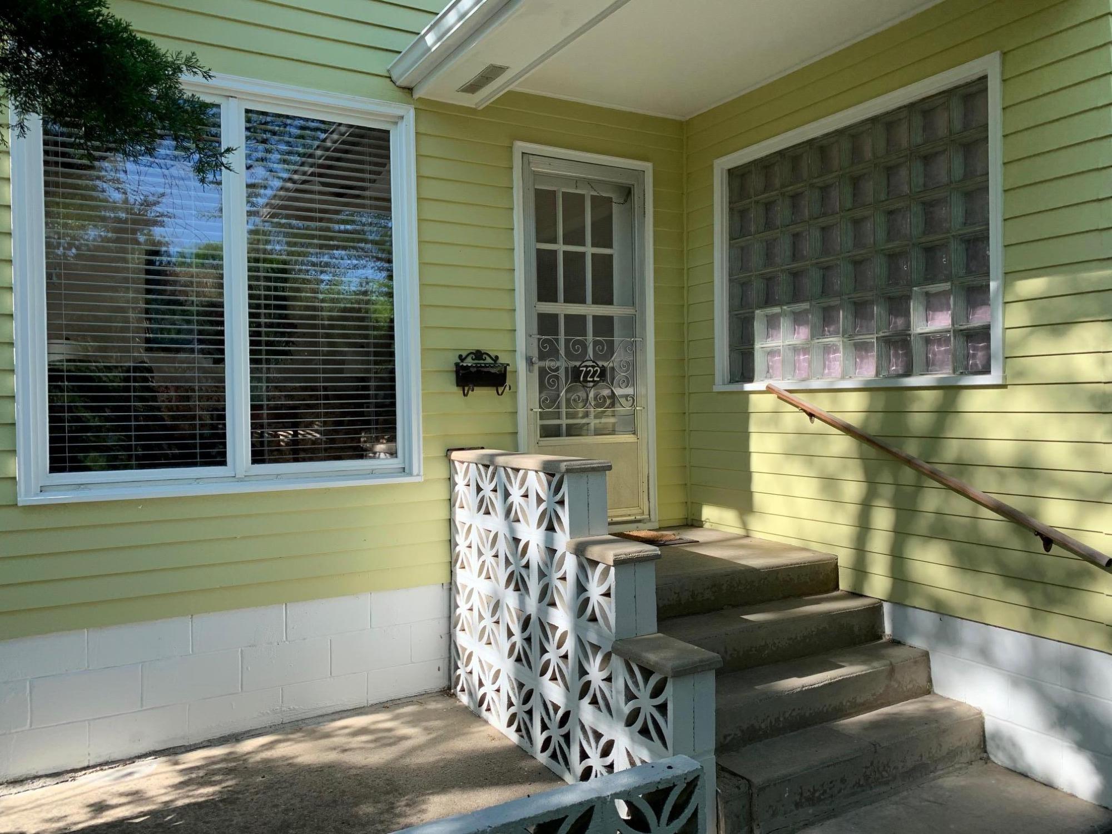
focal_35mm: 26
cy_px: 417
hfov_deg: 67.3
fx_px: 835
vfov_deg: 53.1
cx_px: 556
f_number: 1.8
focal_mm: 4.25
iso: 25
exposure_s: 1/623
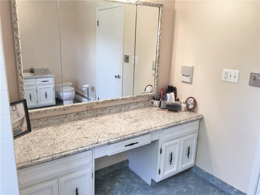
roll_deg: -1.6
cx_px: 130
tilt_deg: -14.2
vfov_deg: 48.2
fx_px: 218
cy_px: 98
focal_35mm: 29
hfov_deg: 61.7
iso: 32
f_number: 2.2
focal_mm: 4.15
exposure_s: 1/30
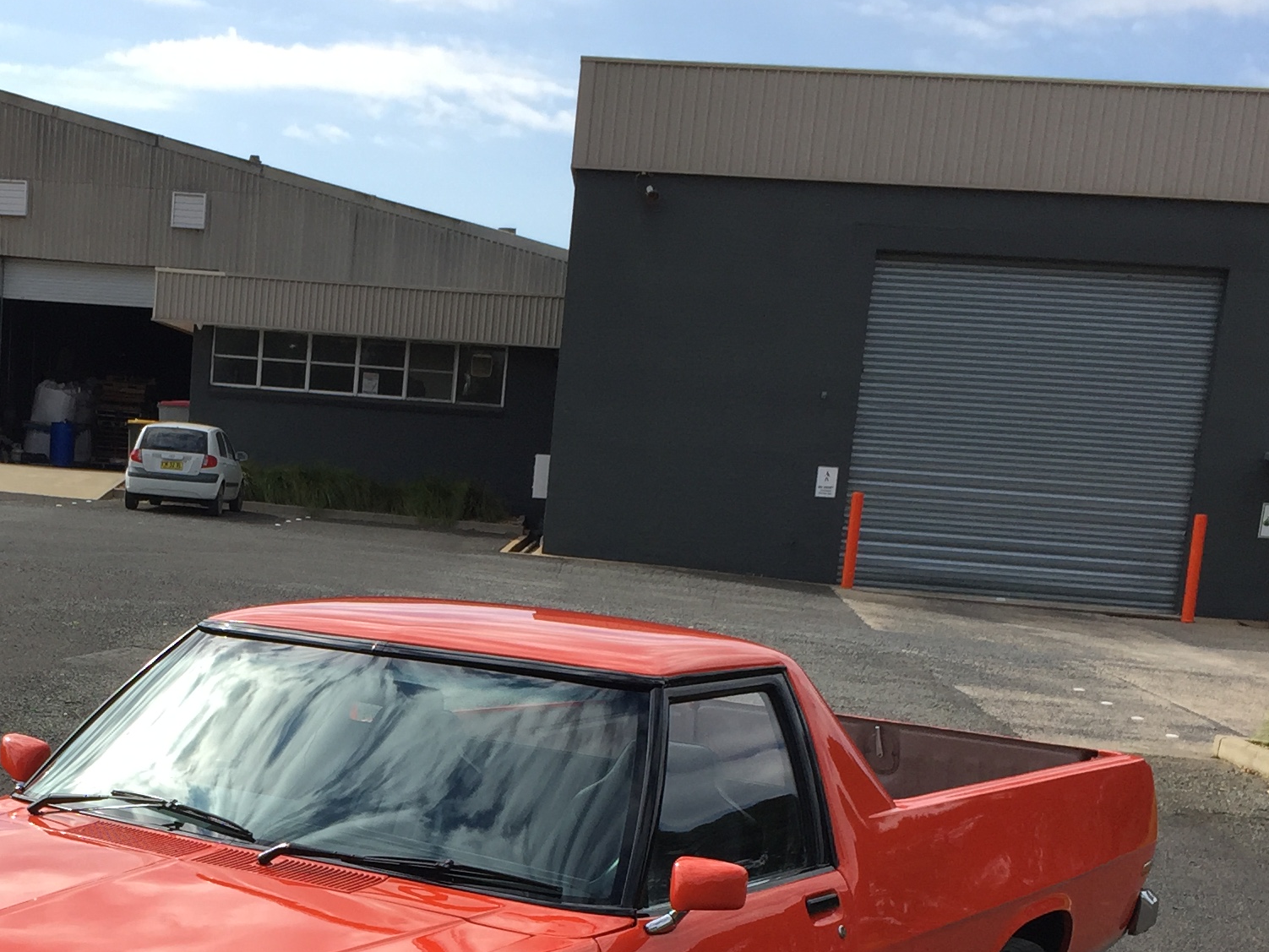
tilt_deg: -13.4
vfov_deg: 22.4
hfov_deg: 30.1
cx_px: 284
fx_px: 2310
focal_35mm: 63
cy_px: 955
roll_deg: -4.2
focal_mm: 4.15
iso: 32
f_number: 2.2
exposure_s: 1/1647
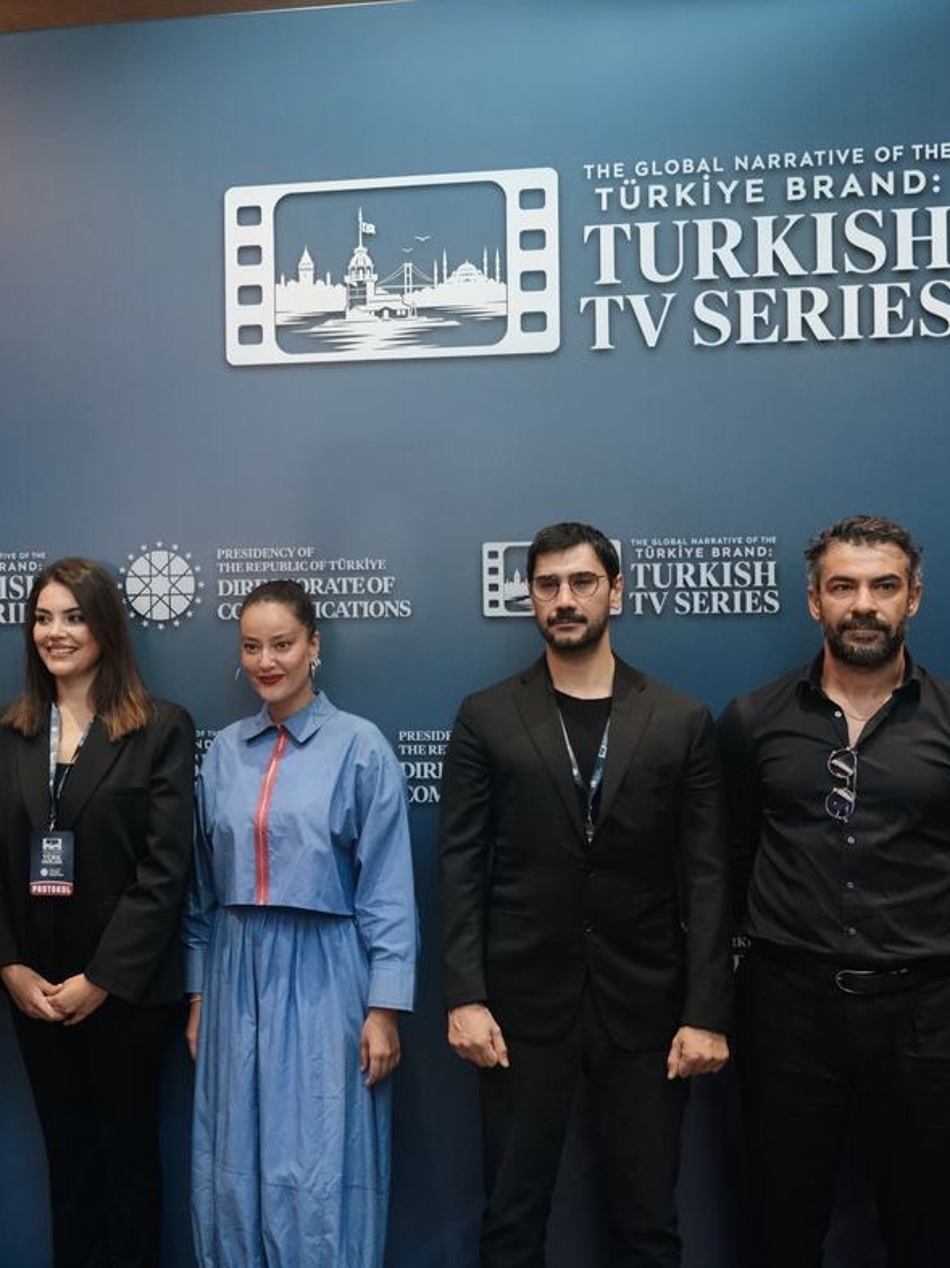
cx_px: 79
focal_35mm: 47
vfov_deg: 40.4
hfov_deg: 29.5
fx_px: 1721
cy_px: 632
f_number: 3.2
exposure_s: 1/75
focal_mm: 21.4
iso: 3200
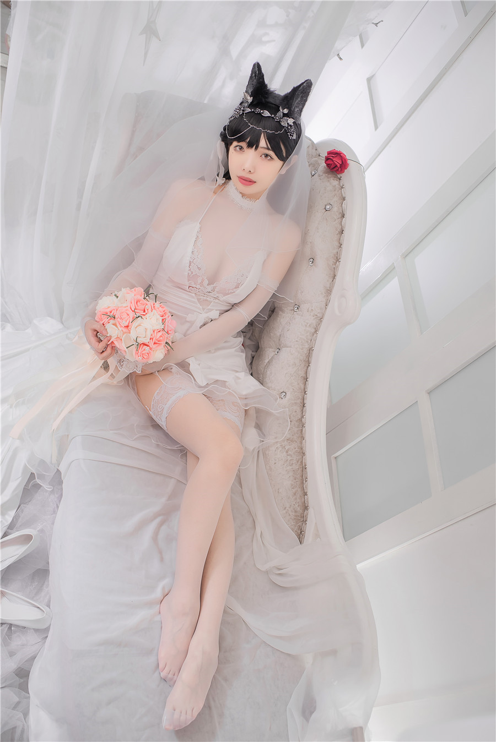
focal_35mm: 35
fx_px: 723
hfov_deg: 37.9
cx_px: 248
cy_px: 371
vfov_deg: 54.4
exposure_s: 1/125
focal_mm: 35
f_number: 3.2
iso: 125
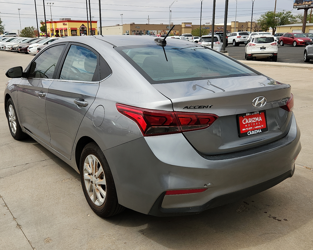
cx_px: 155
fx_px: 222
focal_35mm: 24
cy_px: 125
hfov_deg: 70.3
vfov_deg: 58.8
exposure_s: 1/2500
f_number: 1.8
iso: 50
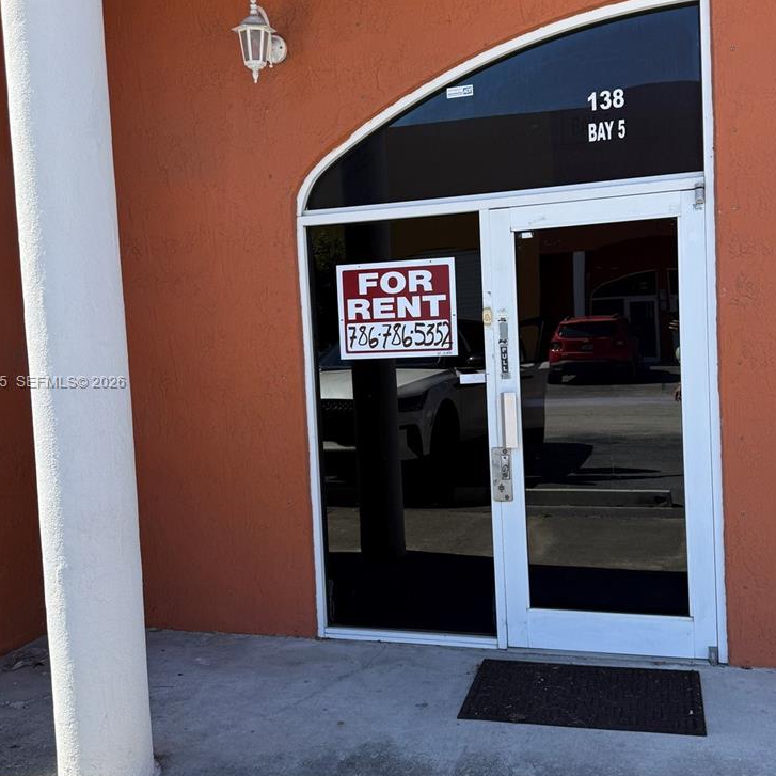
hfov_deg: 47.2
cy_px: 383
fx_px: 888
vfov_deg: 47.2
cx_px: 408
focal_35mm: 35
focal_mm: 6.76
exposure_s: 1/1361
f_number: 1.78
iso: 100
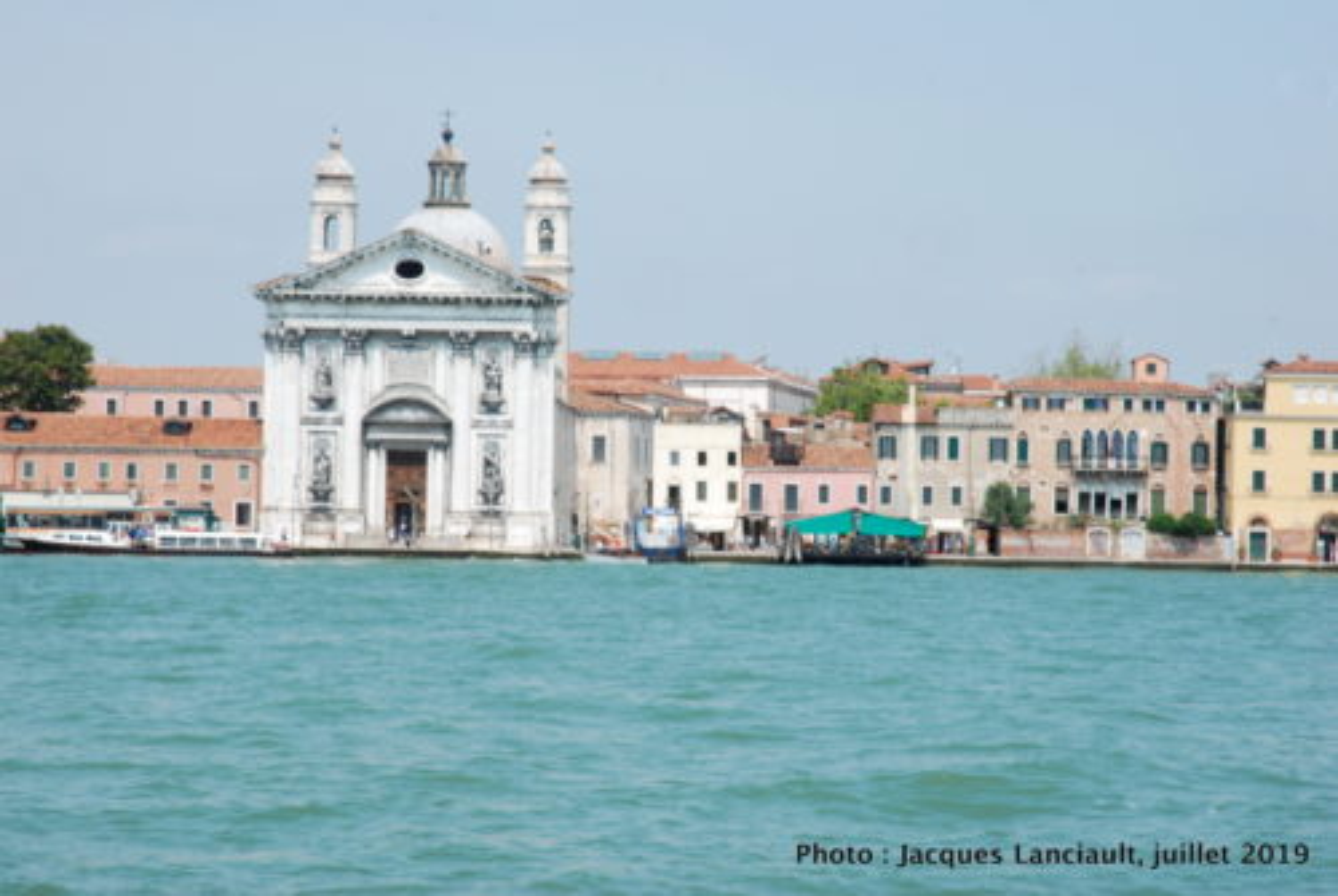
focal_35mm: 105
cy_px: 448
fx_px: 3908
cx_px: 669
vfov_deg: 13.1
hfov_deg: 19.4
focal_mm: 70
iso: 100
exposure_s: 1/30
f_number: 22
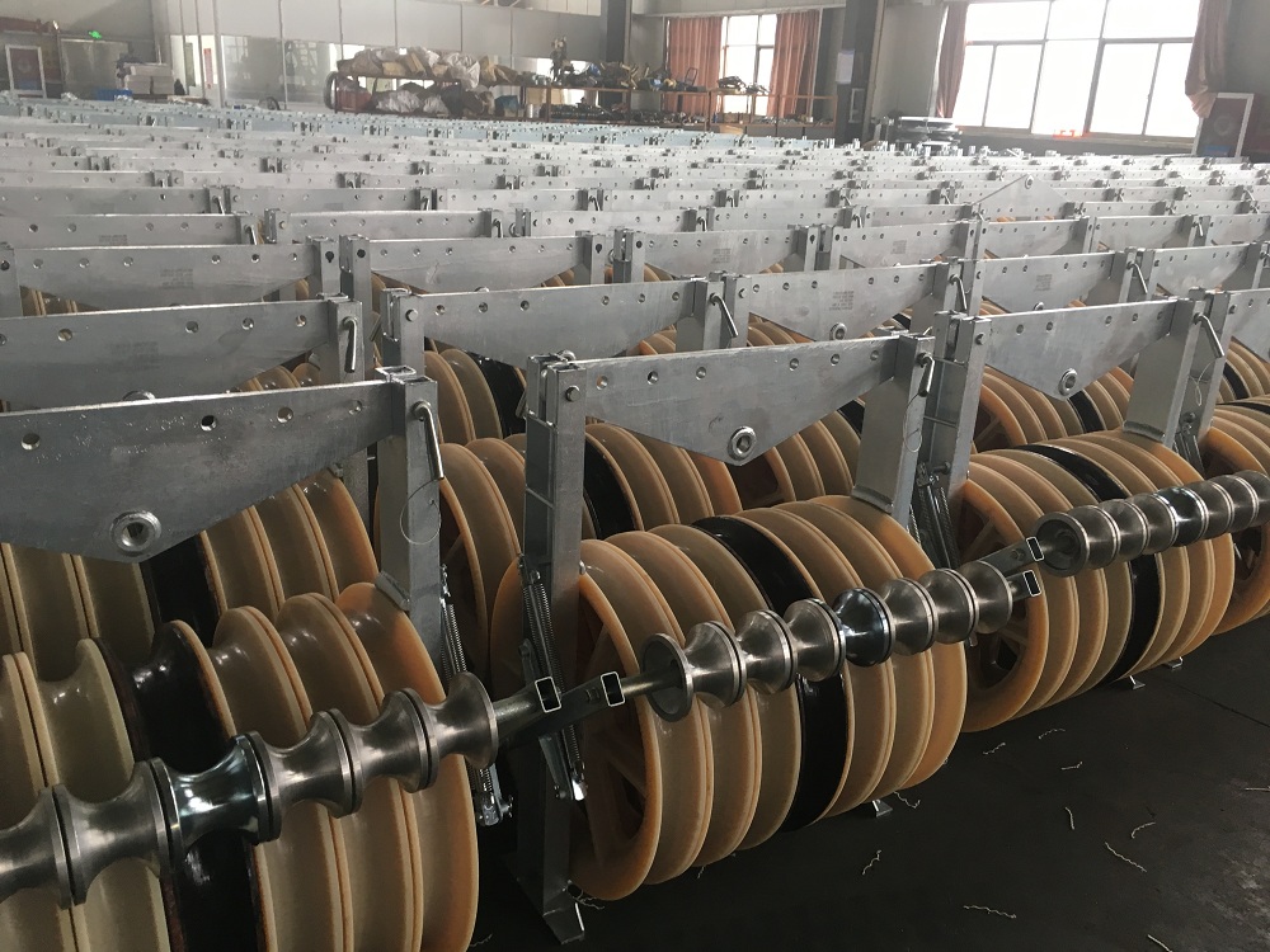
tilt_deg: -20.9
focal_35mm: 29
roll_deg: -2.1
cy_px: 476
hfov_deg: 61.7
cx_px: 635
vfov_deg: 48.2
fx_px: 1064
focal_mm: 4.15
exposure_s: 1/33
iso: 100
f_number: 2.2
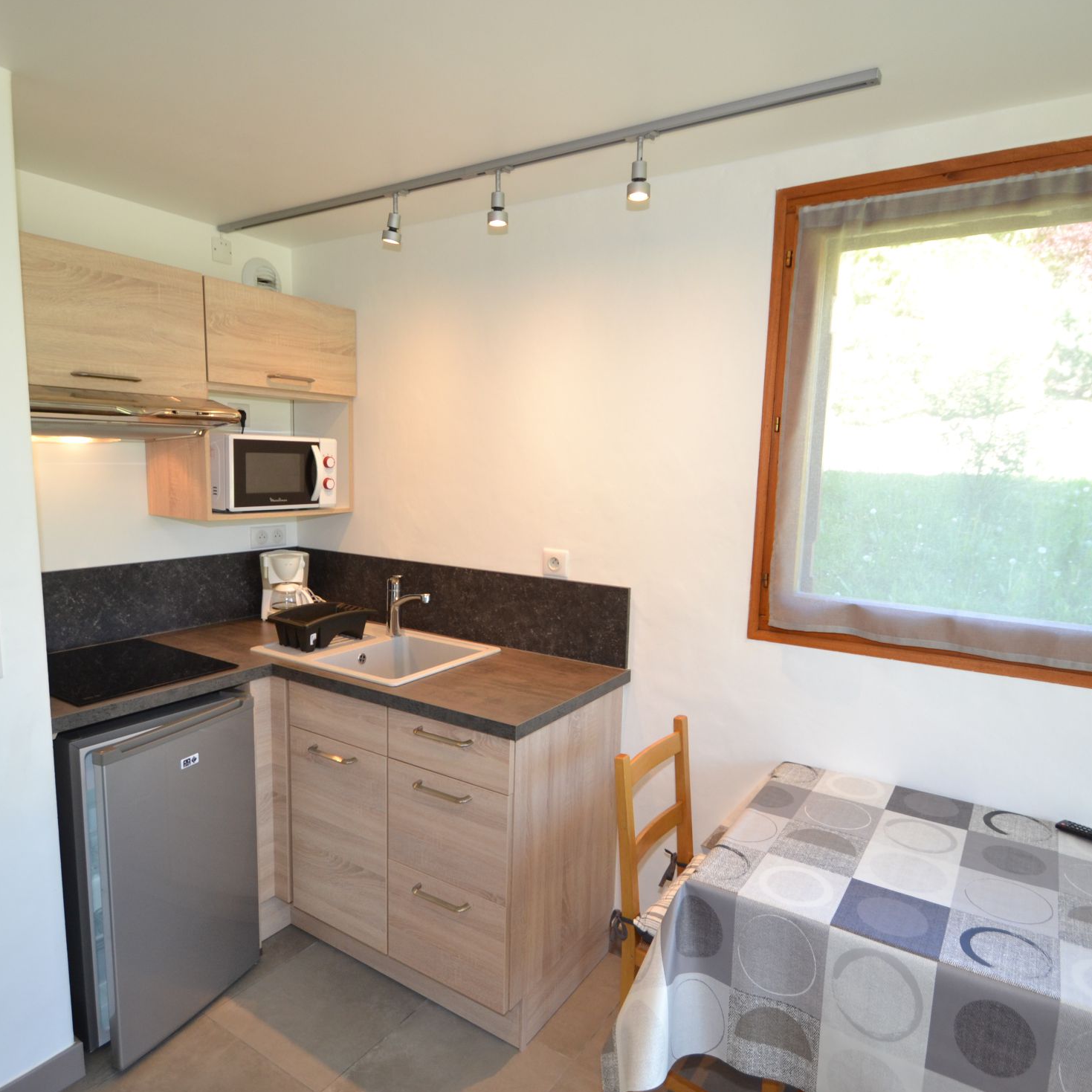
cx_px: 556
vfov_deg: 74.8
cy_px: 531
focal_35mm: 20
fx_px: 714
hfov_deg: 74.8
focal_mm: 10
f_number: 4
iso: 400
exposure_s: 1/60
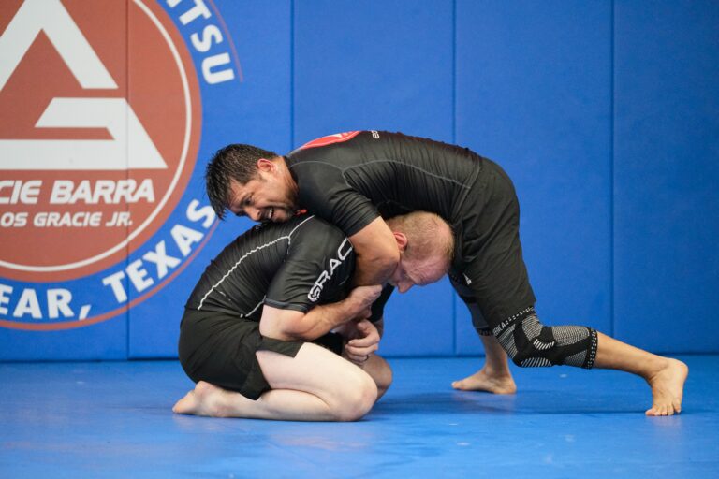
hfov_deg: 14.9
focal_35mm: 138
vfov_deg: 9.9
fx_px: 2756
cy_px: 240
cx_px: 360
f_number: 2.8
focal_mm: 138
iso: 6400
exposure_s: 1/640
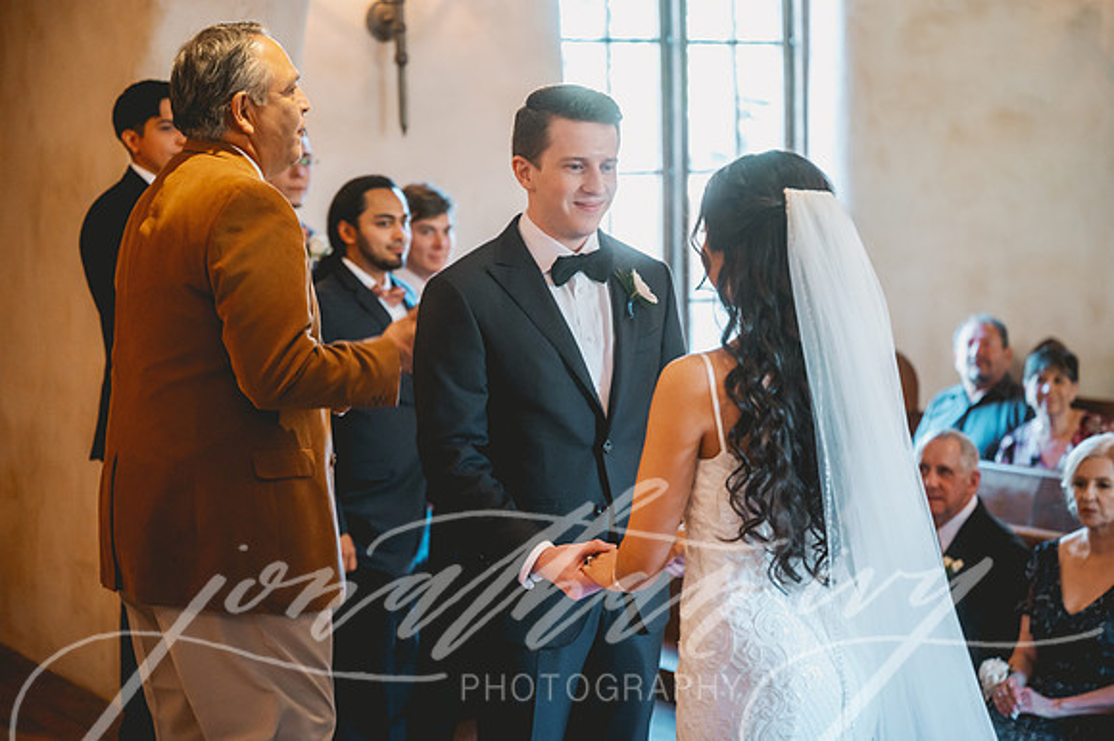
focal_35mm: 70
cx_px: 557
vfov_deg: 19.4
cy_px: 370
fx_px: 2165
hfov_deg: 28.9
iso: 1600
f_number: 2.8
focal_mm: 70
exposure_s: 1/125
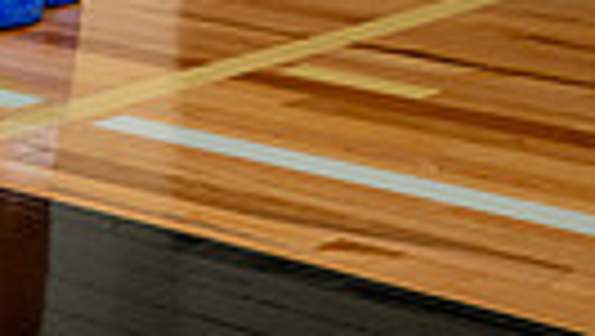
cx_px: 121
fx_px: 2242
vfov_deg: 7.6
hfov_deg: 15.0
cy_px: -618
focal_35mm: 142
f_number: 8
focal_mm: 40
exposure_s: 1/500
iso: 250
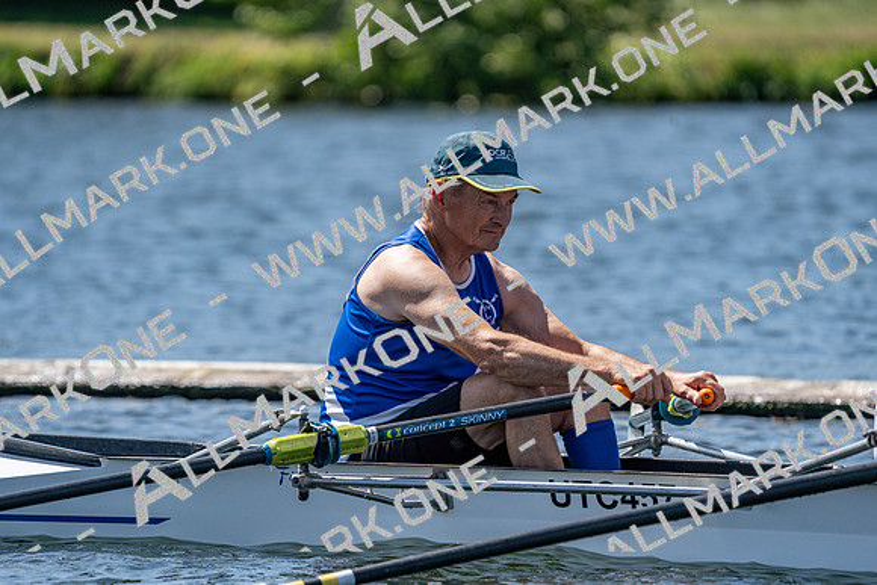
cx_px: 438
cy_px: 292
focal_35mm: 404
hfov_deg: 5.1
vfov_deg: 3.4
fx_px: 9844
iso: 250
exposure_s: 1/2000
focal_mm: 404
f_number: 6.3
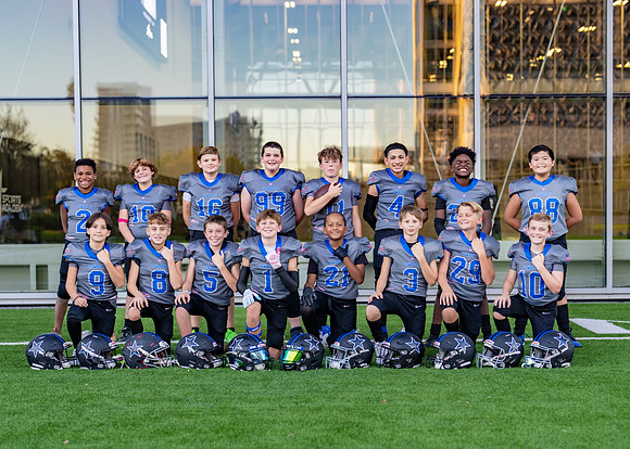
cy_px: 247
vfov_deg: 23.9
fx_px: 1060
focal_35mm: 59
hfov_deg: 33.1
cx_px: 333
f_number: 2
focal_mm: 50
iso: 320
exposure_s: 1/400
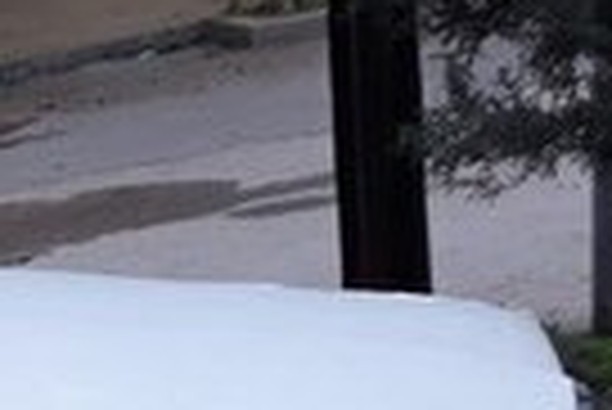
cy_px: 732
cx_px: -824
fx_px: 2314
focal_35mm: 136
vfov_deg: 9.6
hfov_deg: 12.2
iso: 40
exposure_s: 1/677
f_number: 1.9
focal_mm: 3.6
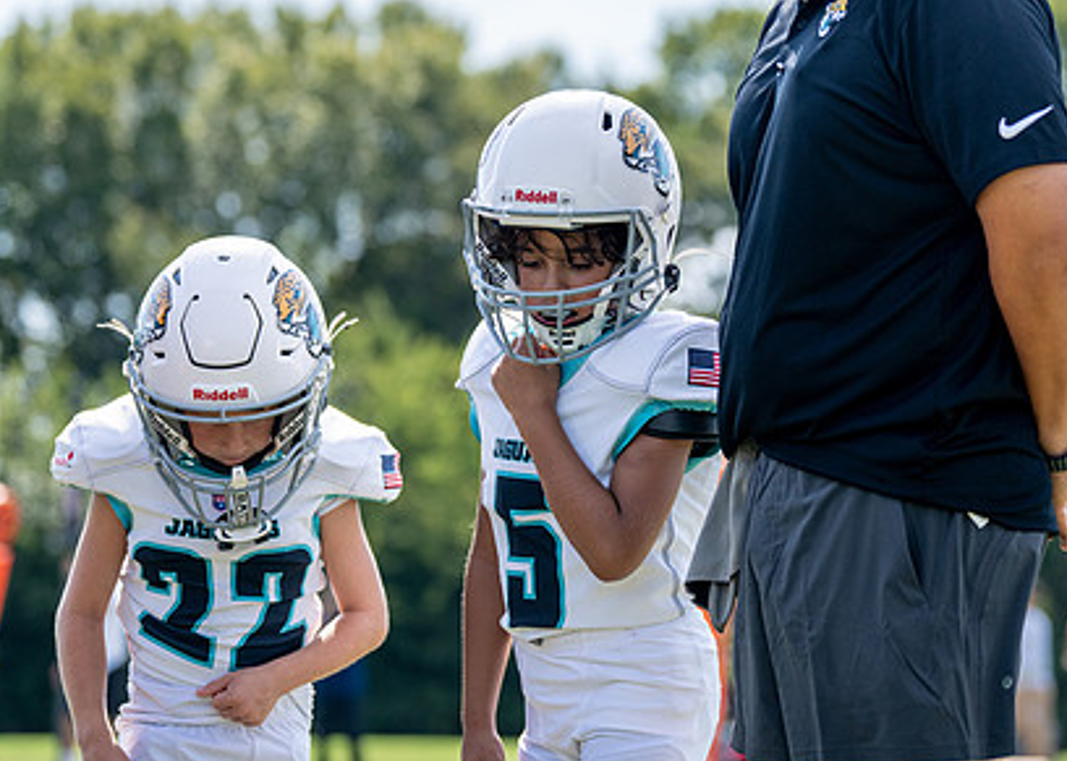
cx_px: 600
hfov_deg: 13.3
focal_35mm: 151
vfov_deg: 9.5
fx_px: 4574
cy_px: 289
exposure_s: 1/2500
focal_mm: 94
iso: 200
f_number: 2.8
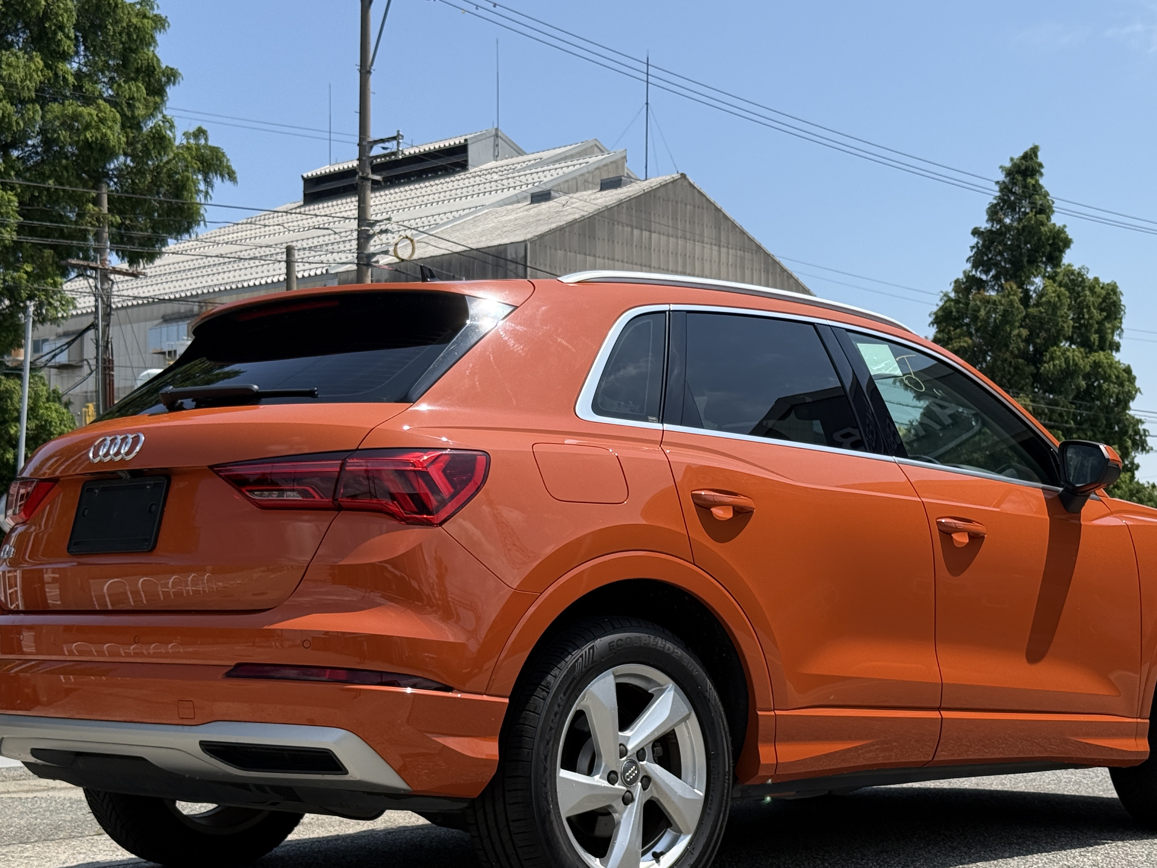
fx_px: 2039
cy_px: 543
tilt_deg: +2.4
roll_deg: -0.6
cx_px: 636
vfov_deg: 24.0
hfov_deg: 31.7
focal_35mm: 61
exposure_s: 1/4878
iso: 80
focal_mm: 6.76
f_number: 1.78
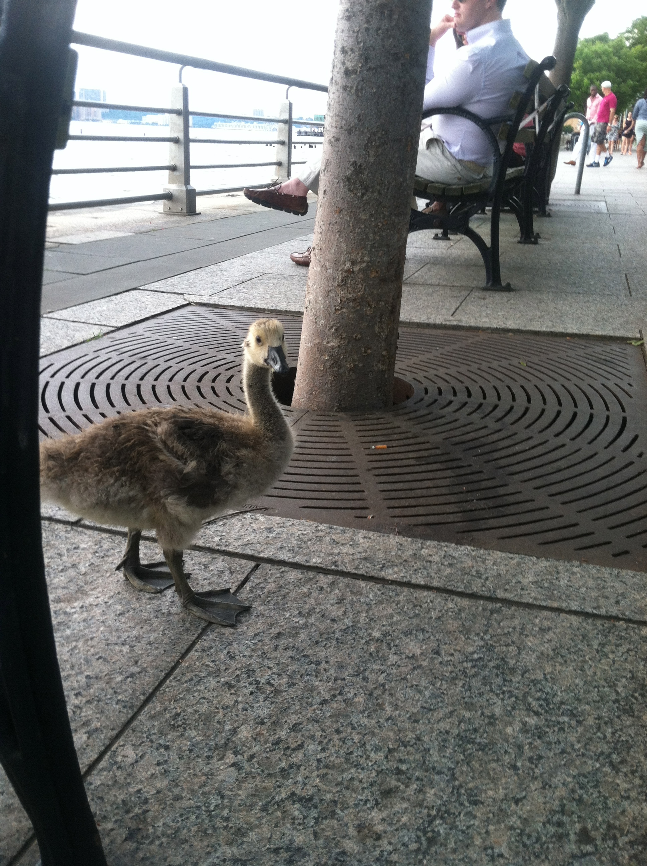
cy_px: 433
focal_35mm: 35
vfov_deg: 52.7
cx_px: 324
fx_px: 875
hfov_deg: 40.6
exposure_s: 1/120
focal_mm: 3.85
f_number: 2.8
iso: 80
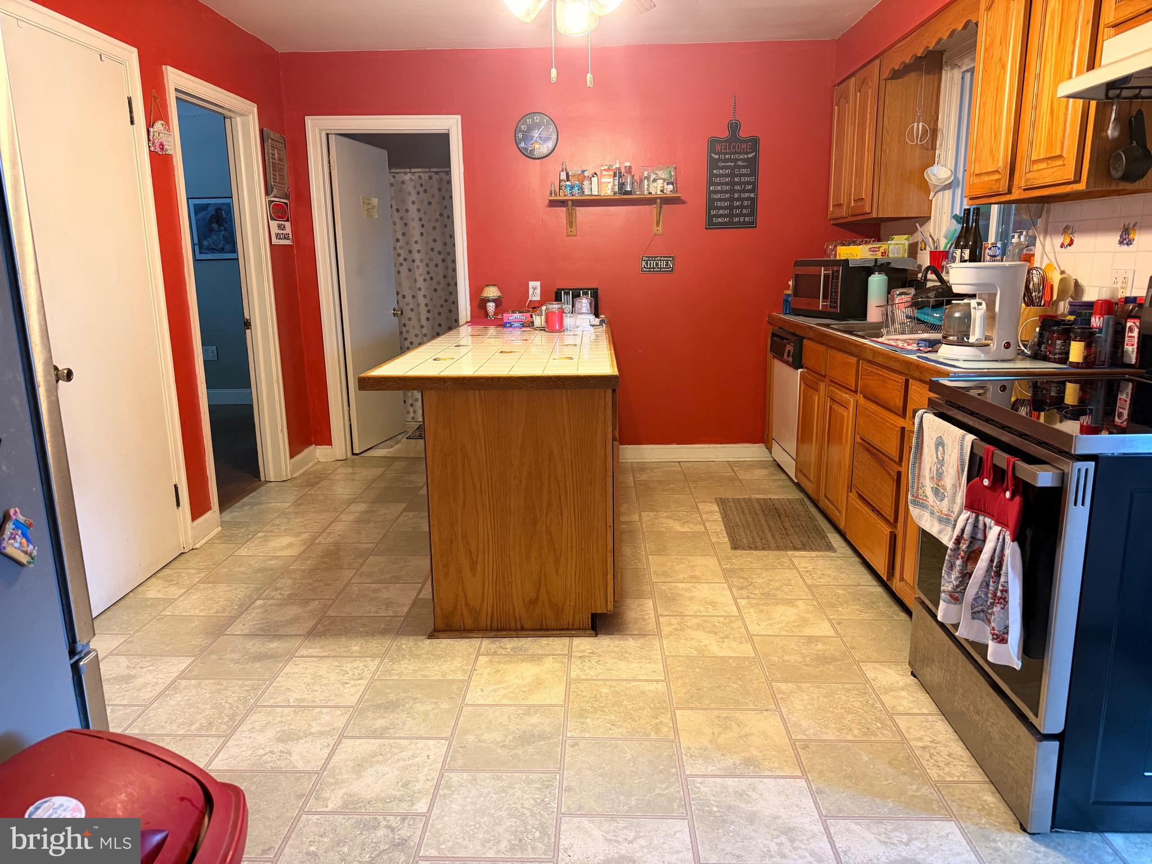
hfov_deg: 71.6
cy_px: 432
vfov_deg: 56.8
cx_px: 576
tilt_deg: -12.2
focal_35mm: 24
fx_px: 799
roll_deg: +0.7
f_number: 1.78
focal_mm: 6.76
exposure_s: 1/60
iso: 250
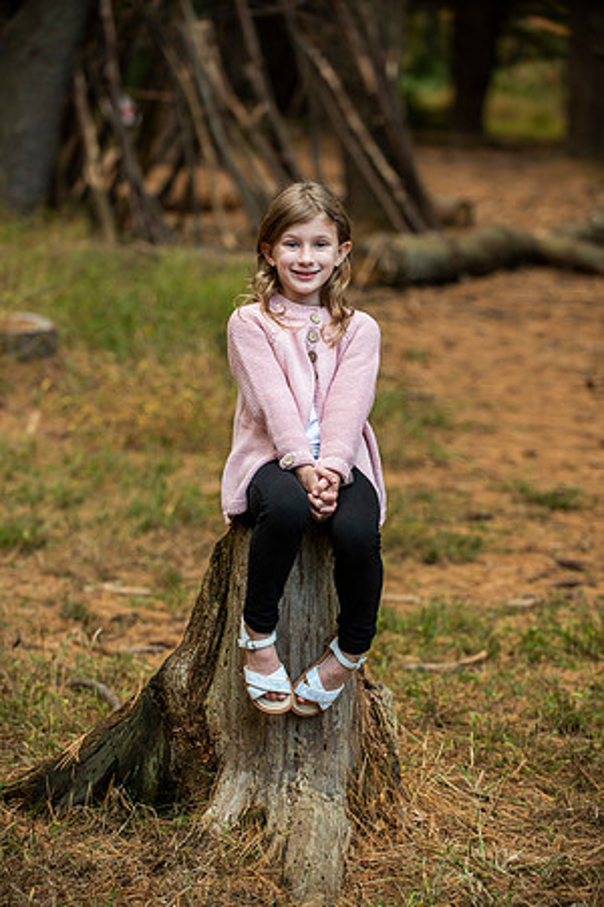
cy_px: 454
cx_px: 302
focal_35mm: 116
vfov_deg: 17.6
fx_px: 2919
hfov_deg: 11.8
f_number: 3.5
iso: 250
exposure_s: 1/125
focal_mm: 116
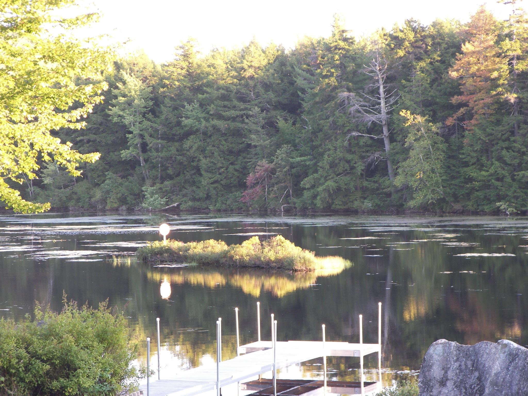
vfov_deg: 12.5
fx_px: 1815
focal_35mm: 119
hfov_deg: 16.6
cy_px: 198
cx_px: 264
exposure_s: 1/40
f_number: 4
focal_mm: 24.9
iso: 100
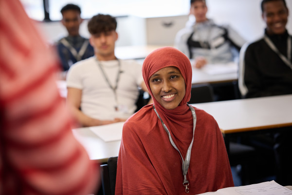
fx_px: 689
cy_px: 98
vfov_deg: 16.1
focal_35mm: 85
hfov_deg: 23.9
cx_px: 146
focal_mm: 85
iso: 250
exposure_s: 1/160
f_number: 2.5
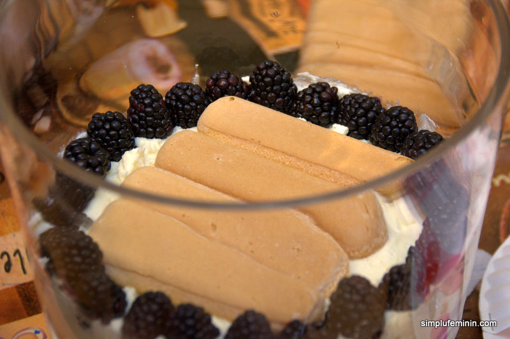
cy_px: 170
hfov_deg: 15.2
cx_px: 255
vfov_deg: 10.1
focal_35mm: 135
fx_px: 1911
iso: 400
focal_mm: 90
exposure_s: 1/60
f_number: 5.3
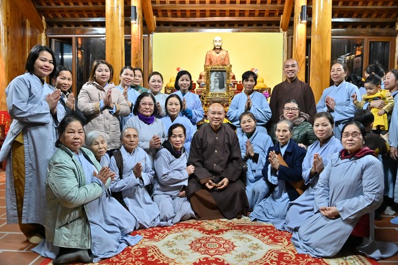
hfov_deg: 62.0
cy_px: 132
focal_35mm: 30
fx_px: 331
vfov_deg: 43.5
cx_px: 199
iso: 6400
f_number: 5
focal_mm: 30
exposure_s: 1/125
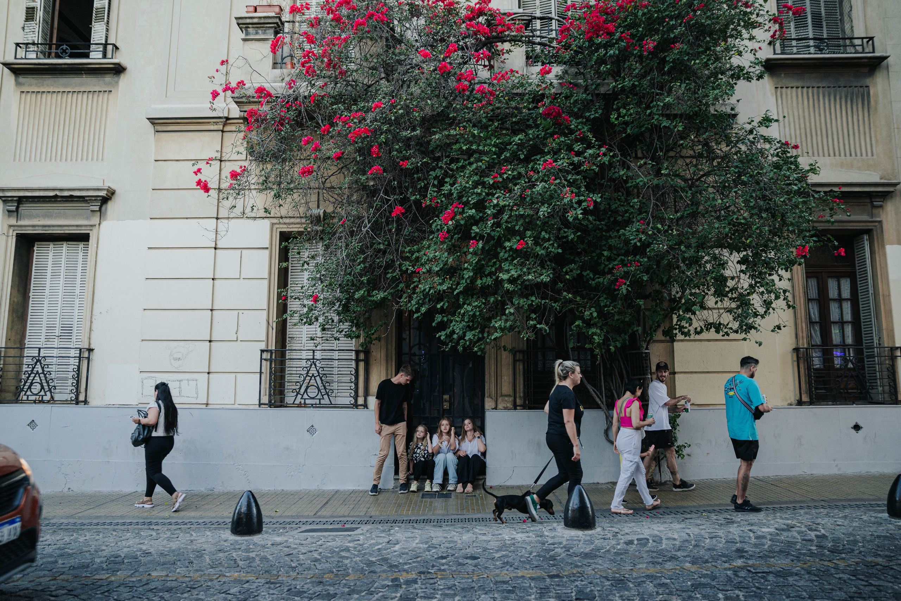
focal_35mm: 24
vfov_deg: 52.5
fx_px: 609
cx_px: 457
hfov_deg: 72.9
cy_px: 303
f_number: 2.8
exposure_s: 1/160
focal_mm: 24
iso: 640
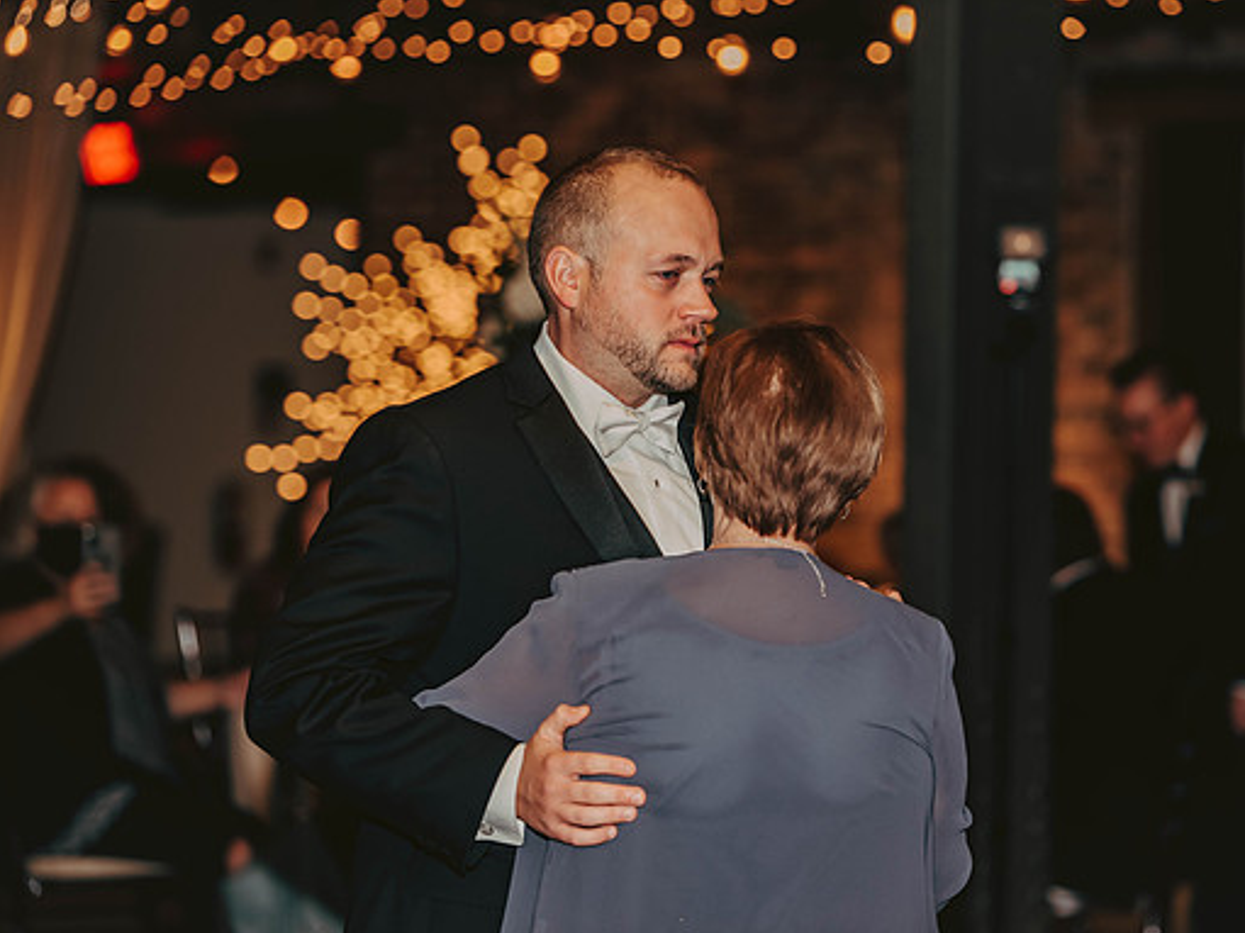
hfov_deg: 13.9
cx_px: 704
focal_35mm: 142
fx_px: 5106
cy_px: 469
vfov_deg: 10.4
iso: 500
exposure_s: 1/80
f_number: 3.2
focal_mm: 130
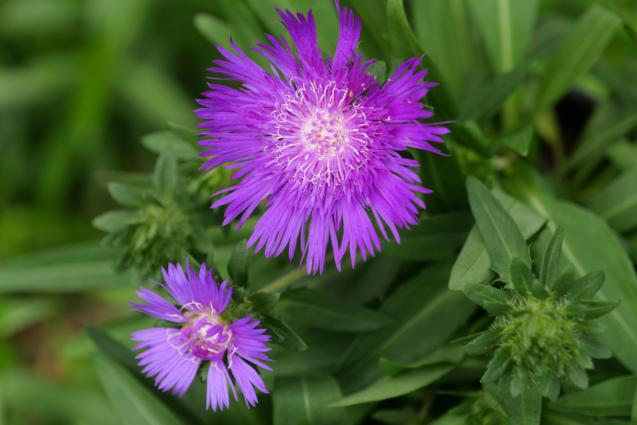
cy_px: 212
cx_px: 318
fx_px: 1858
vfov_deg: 13.0
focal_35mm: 105
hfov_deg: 19.5
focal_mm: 105
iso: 125
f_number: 5
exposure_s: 1/200
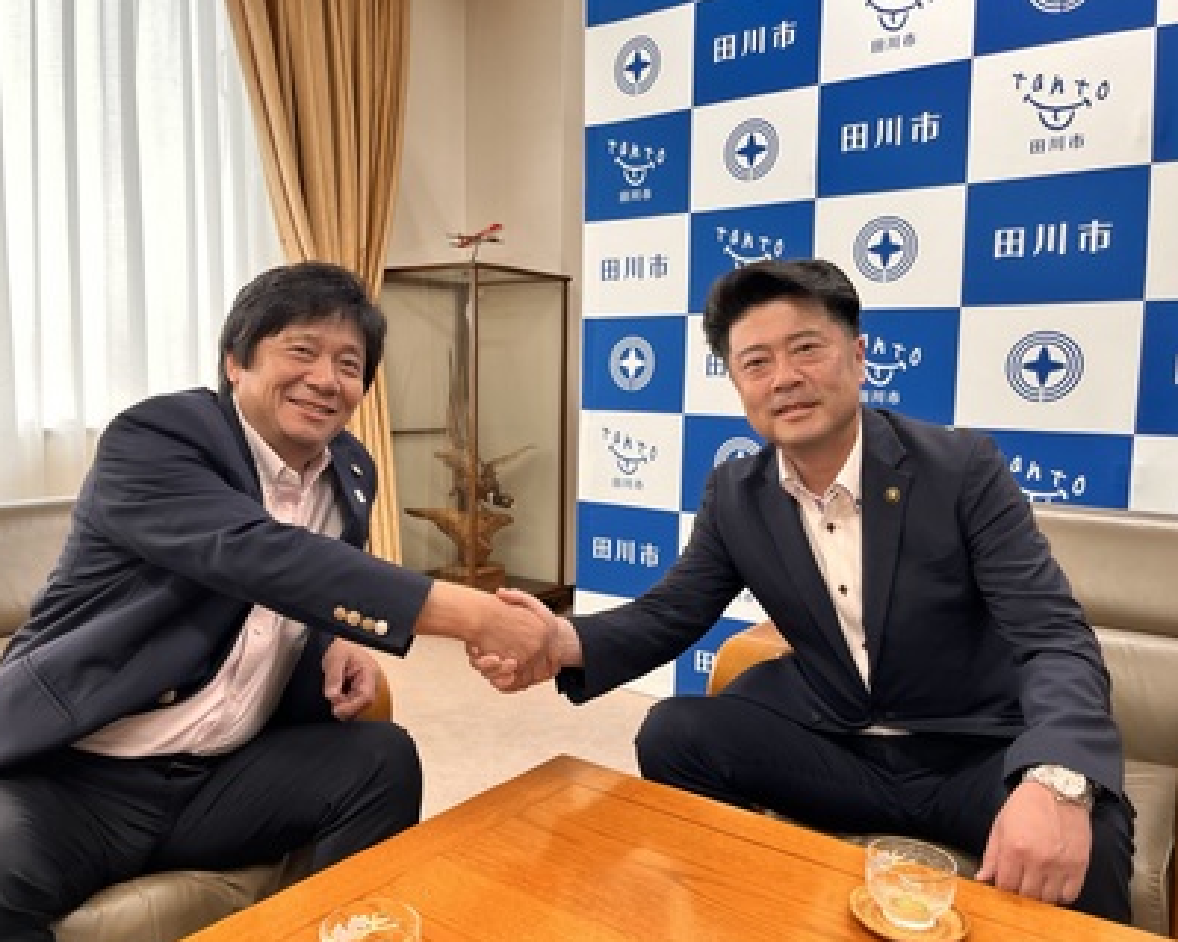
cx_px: 564
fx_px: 976
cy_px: 475
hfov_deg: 62.2
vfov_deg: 51.5
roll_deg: -1.3
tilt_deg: -5.9
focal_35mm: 28
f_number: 1.6
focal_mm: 5.1
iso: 80
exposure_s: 1/60
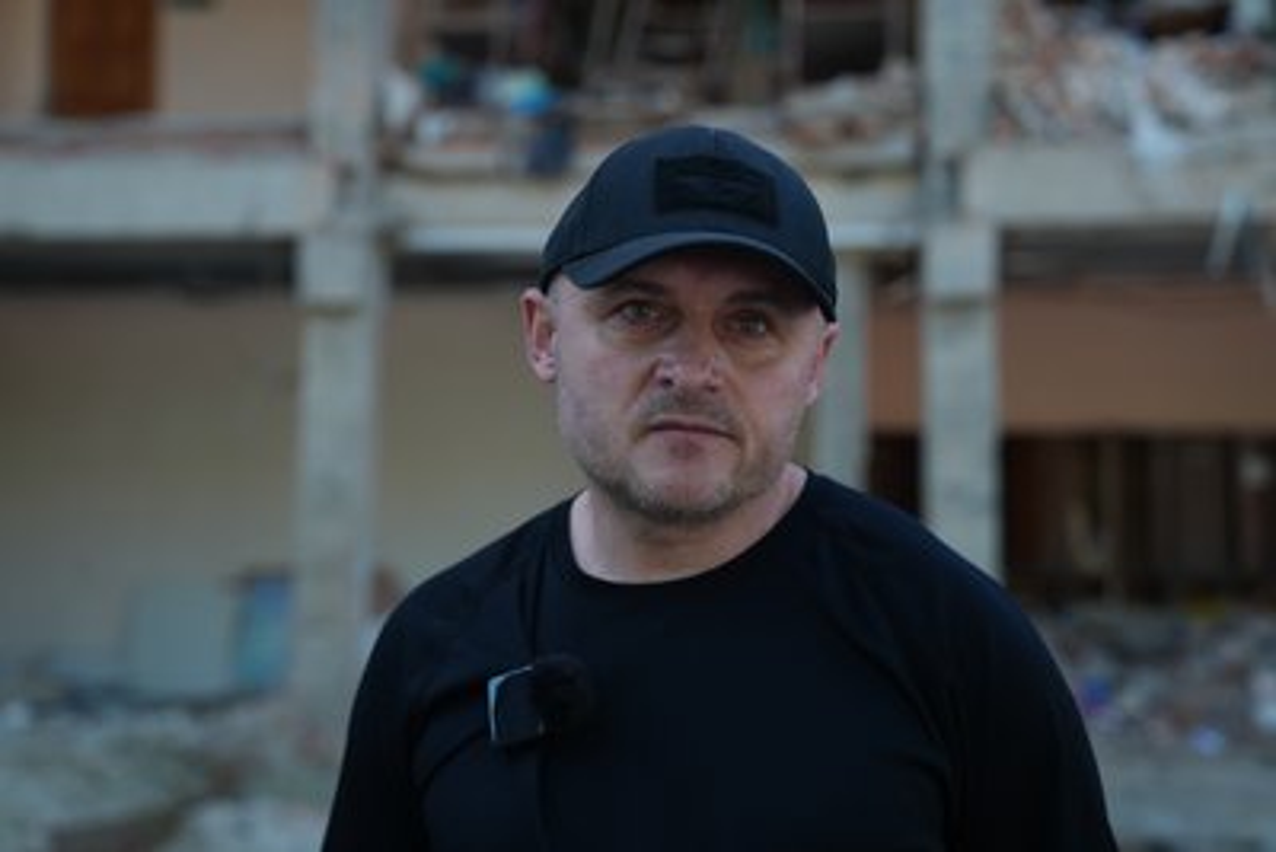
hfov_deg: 41.1
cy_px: 426
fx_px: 1702
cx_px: 638
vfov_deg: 28.1
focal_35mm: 48
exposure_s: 1/200
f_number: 2.8
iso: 500
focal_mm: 48
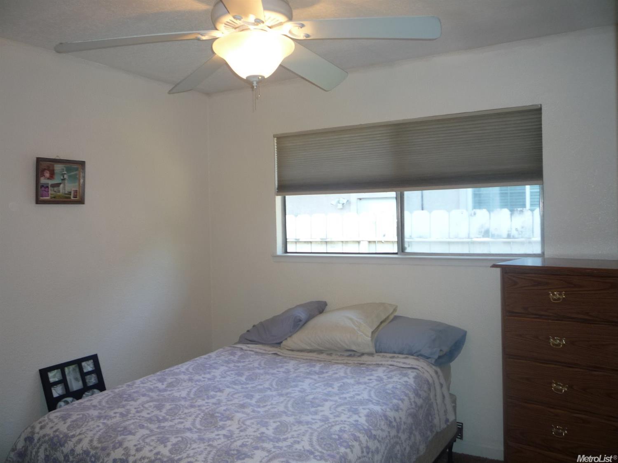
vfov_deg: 46.8
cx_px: 309
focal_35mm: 30
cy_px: 232
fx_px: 535
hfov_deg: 60.0
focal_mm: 5.2
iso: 100
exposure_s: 1/30
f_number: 3.3
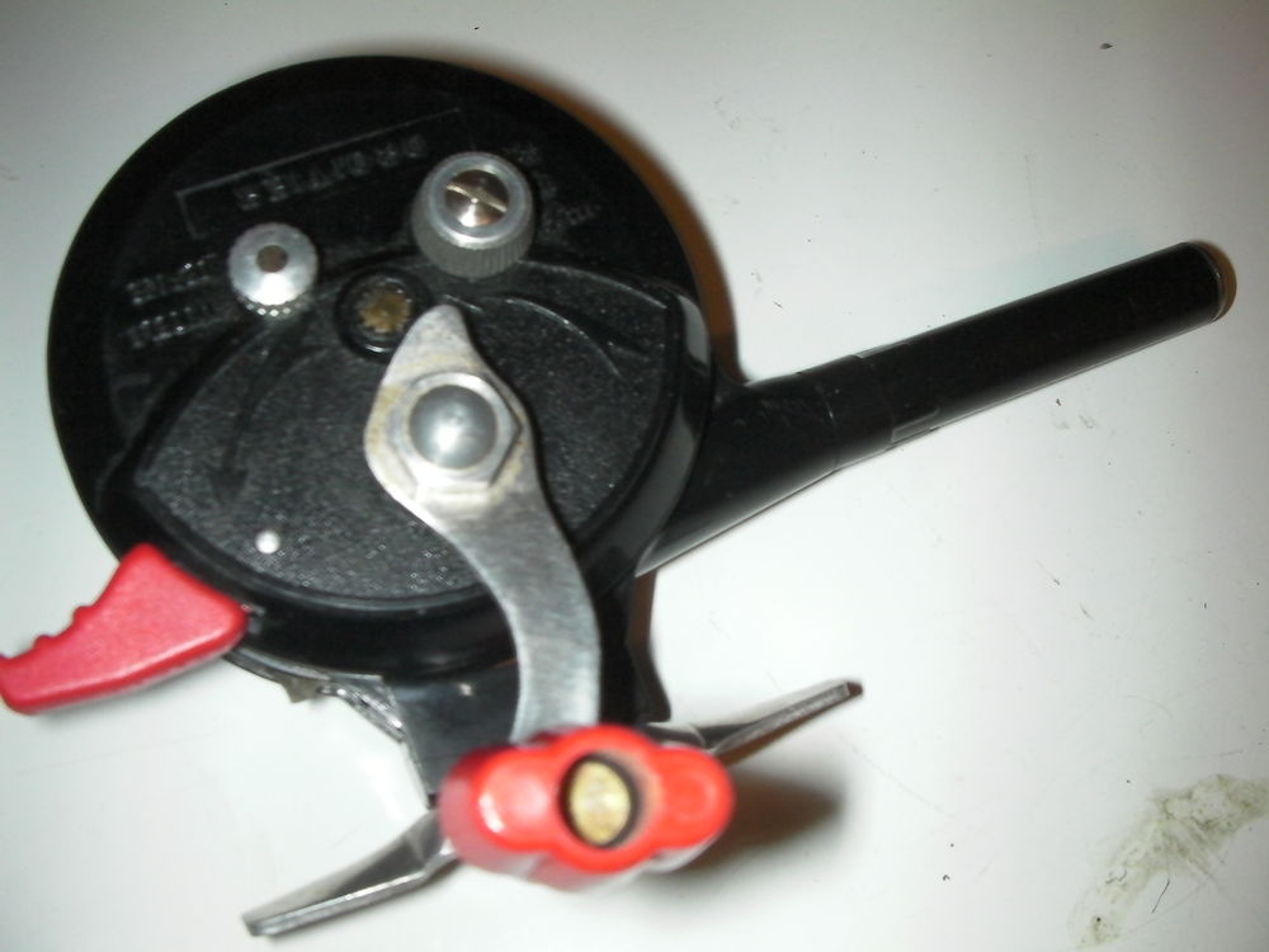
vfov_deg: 37.7
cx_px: 634
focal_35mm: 38
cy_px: 476
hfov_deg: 49.0
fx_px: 1393
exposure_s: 1/30
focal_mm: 6.3
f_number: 5.6
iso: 200
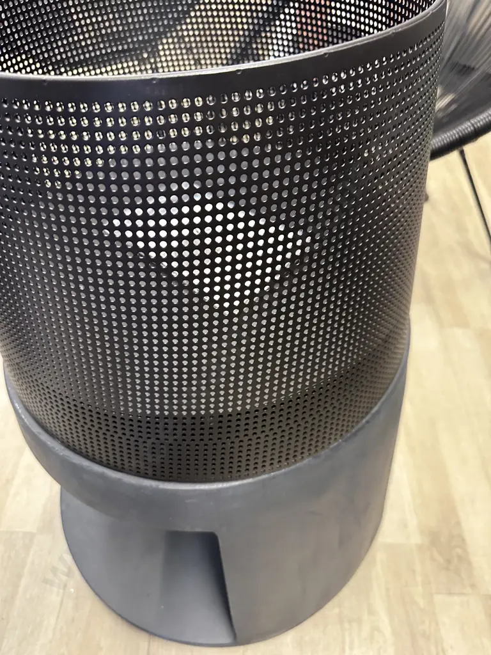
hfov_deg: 56.8
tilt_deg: -47.9
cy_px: 328
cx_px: 246
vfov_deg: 71.6
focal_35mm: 24
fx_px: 454
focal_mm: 6.86
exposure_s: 1/50
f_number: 1.78
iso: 400
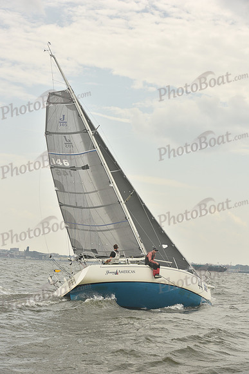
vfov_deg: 28.8
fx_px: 726
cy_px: 187
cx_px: 124
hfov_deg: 19.5
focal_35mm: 70
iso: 250
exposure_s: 1/800
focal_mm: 70
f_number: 8
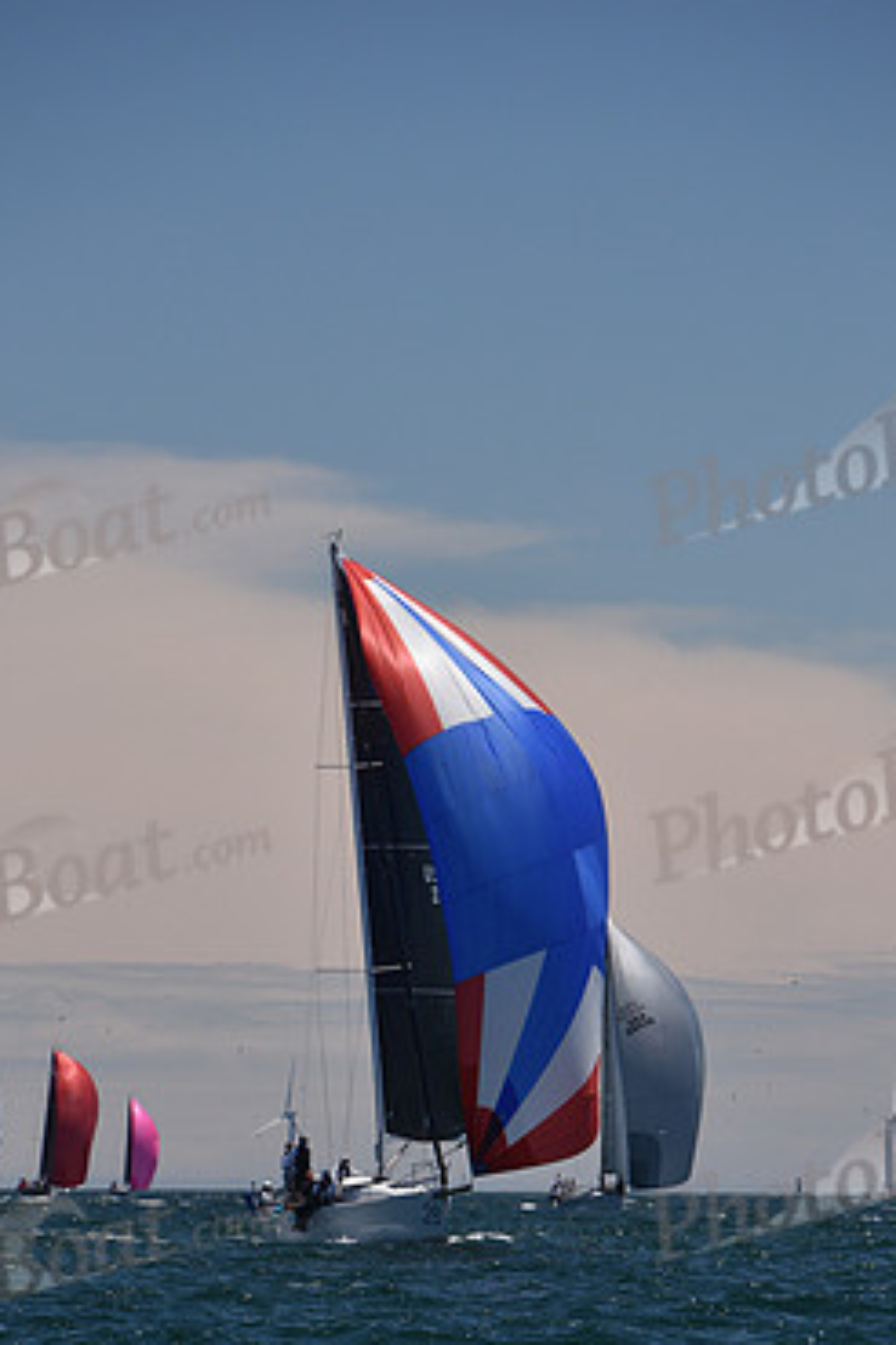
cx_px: 461
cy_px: 1032
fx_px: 11722
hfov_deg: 4.4
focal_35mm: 314
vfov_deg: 6.6
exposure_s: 1/800
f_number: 8
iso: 250
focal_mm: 200
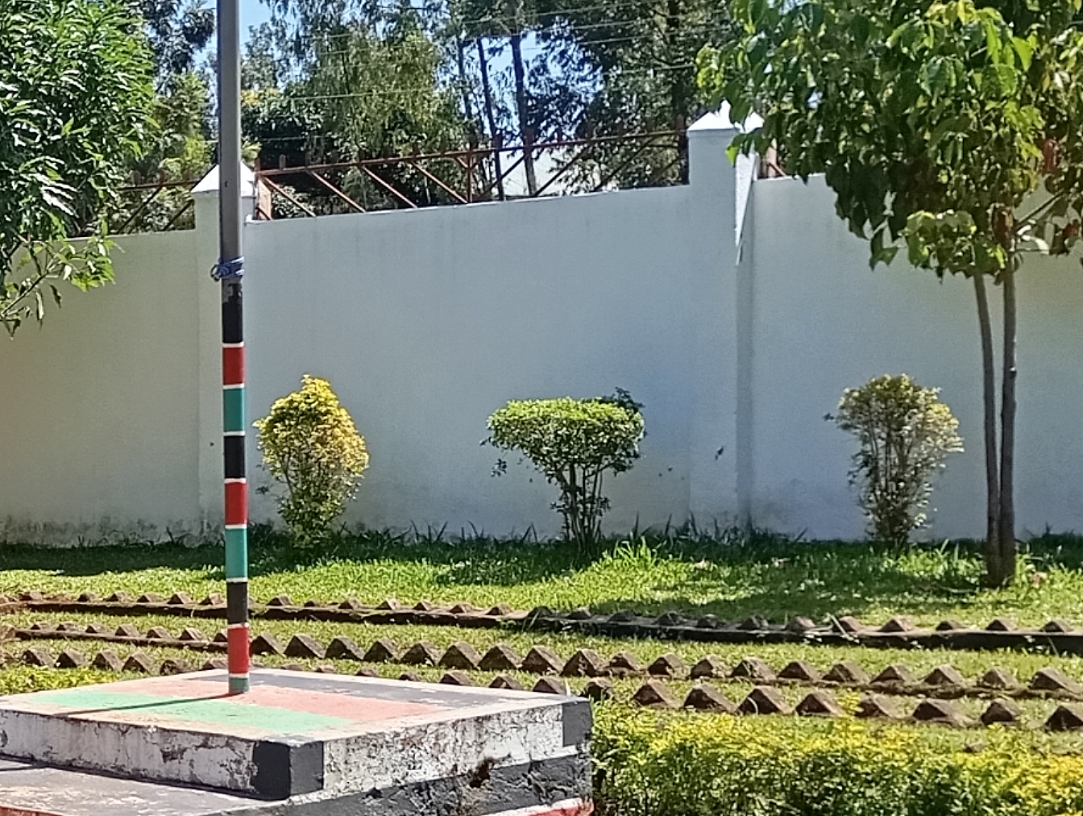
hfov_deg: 20.5
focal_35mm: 85
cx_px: -421
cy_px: 587
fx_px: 2663
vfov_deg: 17.3
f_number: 1.8
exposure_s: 1/265
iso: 103
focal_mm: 4.27
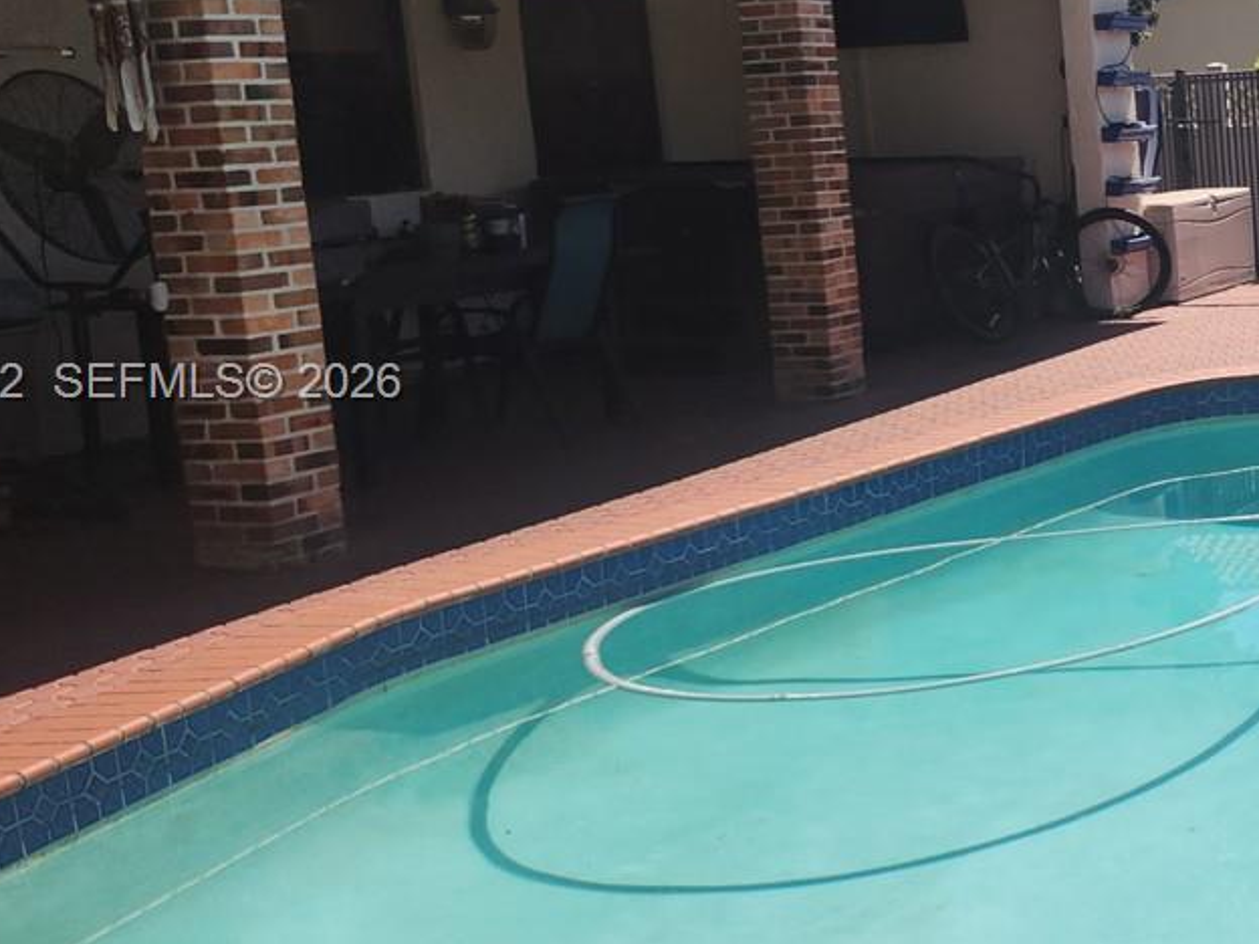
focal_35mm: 59
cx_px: 1388
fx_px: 2146
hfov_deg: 29.5
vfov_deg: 24.8
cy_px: 385
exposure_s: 1/1874
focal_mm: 5.4
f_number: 1.8
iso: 20
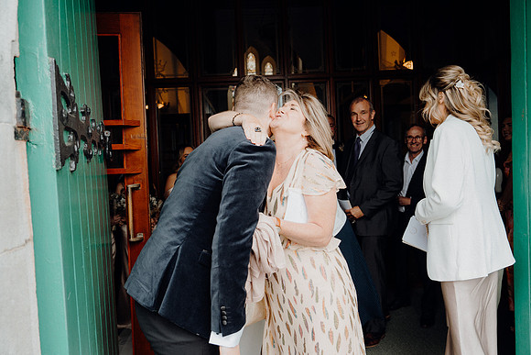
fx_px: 384
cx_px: 266
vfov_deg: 49.6
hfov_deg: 69.4
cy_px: 178
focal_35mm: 26
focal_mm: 26
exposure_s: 1/200
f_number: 3.5
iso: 250
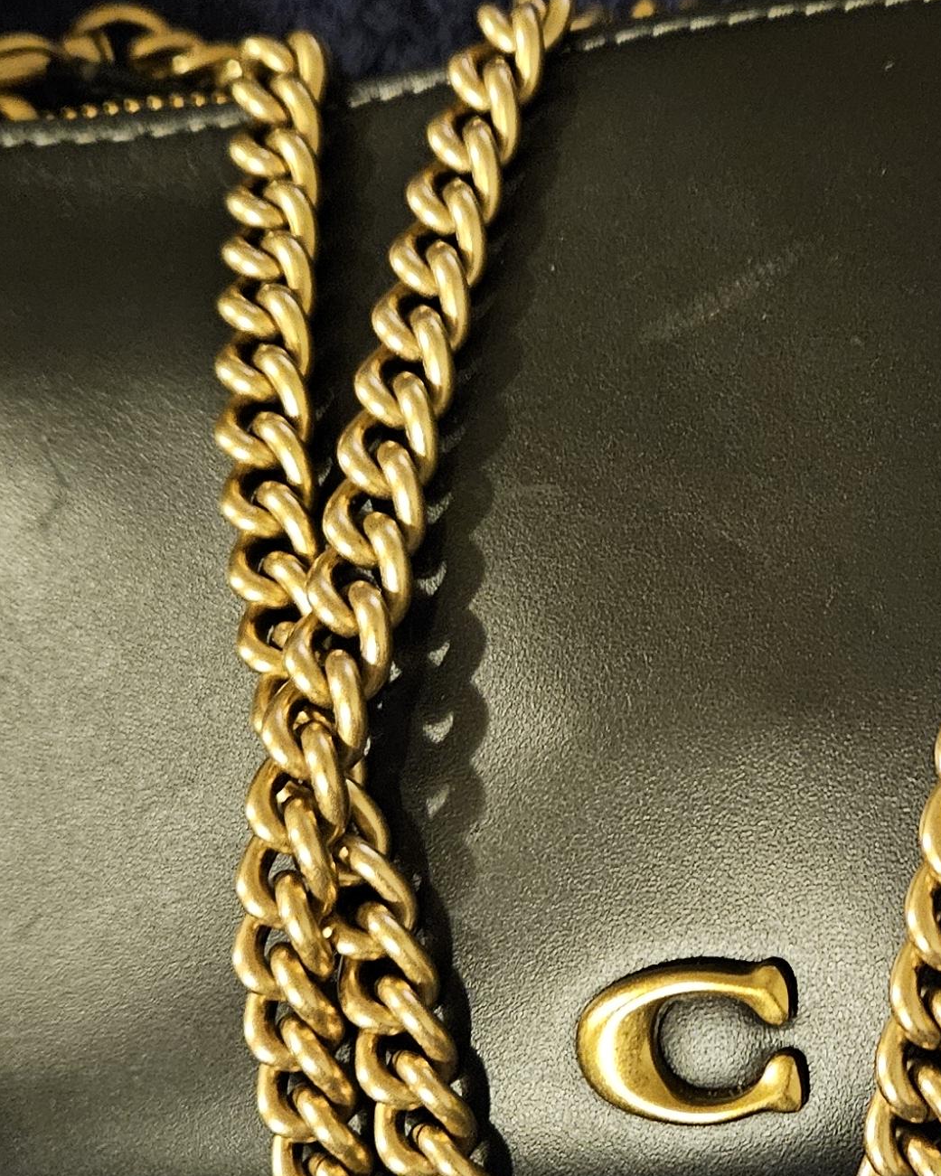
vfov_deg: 27.5
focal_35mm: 69
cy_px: 689
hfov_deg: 21.7
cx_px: 834
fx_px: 2402
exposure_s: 1/24
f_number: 1.8
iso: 1250
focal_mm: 5.4
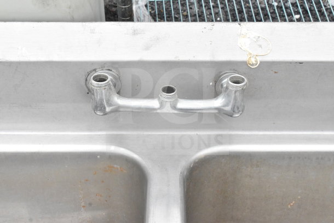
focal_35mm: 60
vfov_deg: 22.6
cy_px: 112
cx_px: 167
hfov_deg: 33.4
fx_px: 557
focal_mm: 40
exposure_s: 1/1000
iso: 6400
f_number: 16
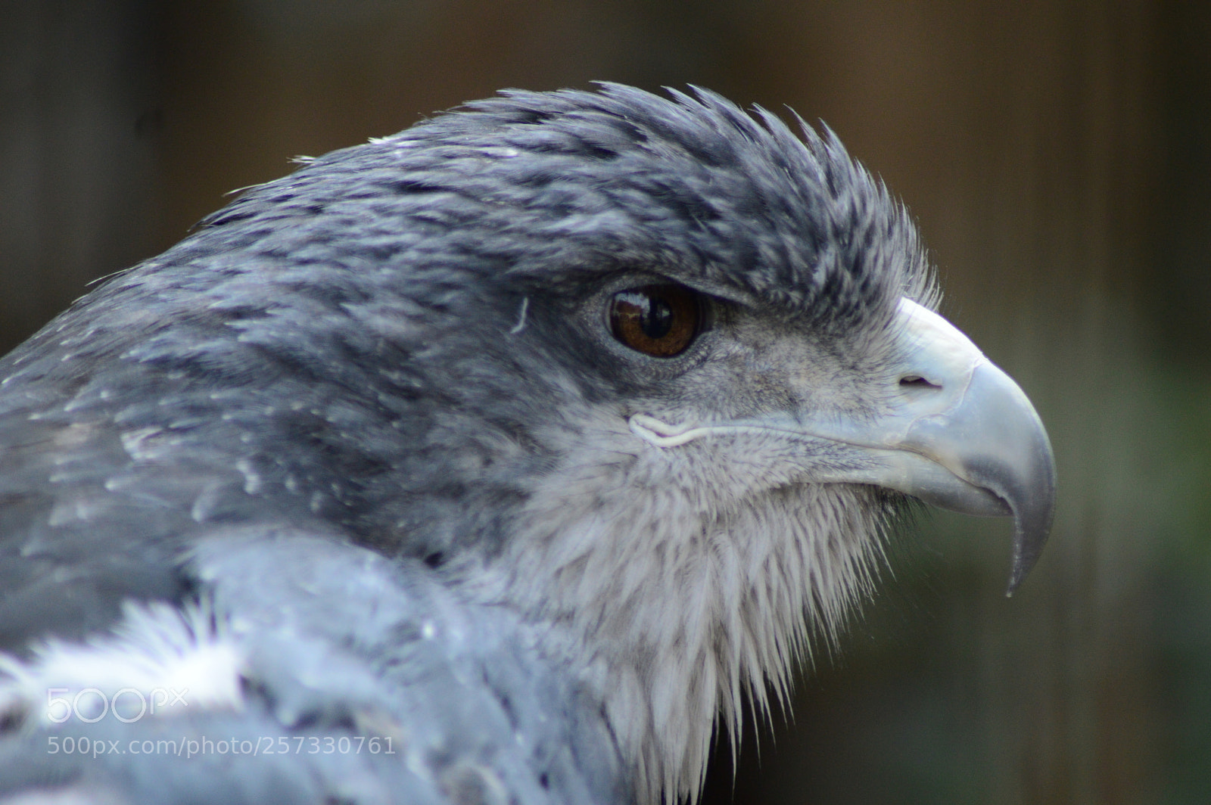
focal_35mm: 345
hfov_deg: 6.0
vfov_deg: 4.0
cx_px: 606
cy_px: 402
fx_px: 11596
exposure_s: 1/320
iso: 800
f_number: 5
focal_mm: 230
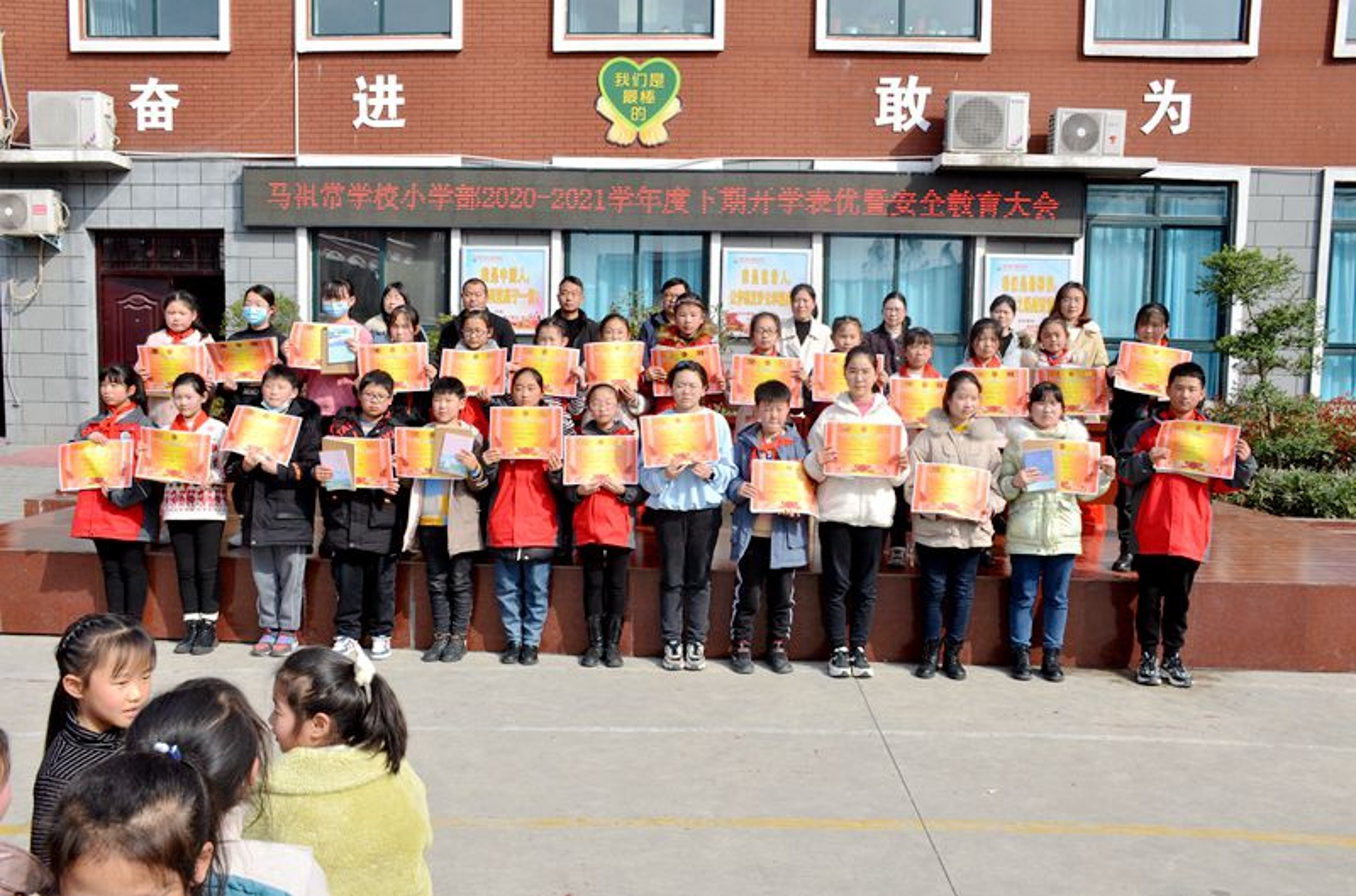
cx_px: 678
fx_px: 1127
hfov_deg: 62.1
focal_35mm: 30
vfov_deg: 43.4
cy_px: 448
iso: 400
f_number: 11
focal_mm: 20
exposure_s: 1/500
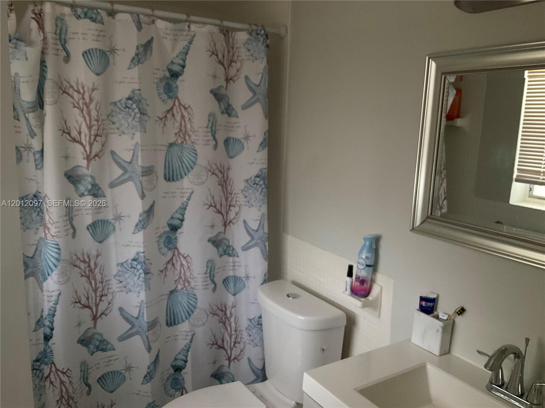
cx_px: 272
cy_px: 204
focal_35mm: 29
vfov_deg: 48.2
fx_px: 457
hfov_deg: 61.7
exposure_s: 1/60
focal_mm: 3
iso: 32
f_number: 1.8
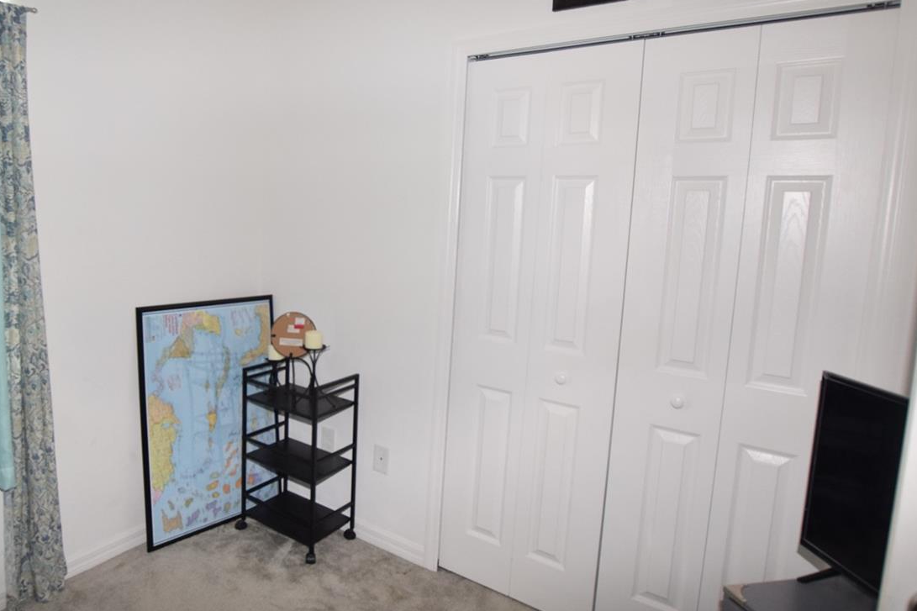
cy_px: 280
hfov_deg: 76.8
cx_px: 330
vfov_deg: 57.1
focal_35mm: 22
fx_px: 560
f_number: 5
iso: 800
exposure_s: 1/100
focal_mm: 10
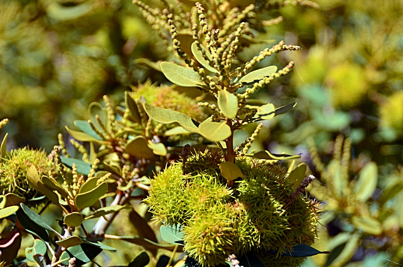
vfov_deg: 12.1
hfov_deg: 18.2
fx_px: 1257
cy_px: 134
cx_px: 202
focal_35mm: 112
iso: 100
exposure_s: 1/500
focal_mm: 75
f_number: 5.6
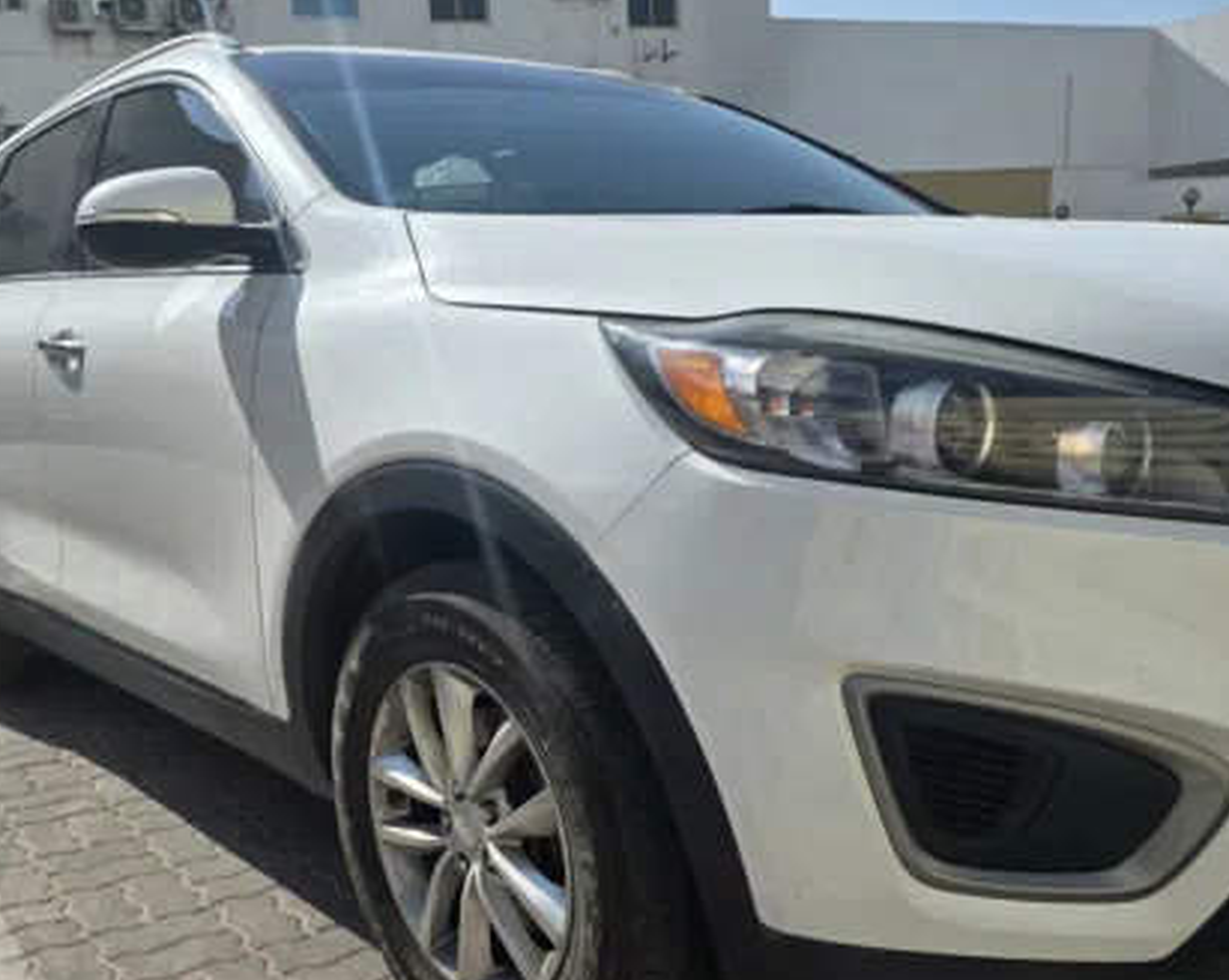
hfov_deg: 50.8
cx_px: 431
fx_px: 1272
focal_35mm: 35
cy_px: 636
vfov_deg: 41.7
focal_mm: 6.3
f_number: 1.7
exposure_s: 1/952
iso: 12
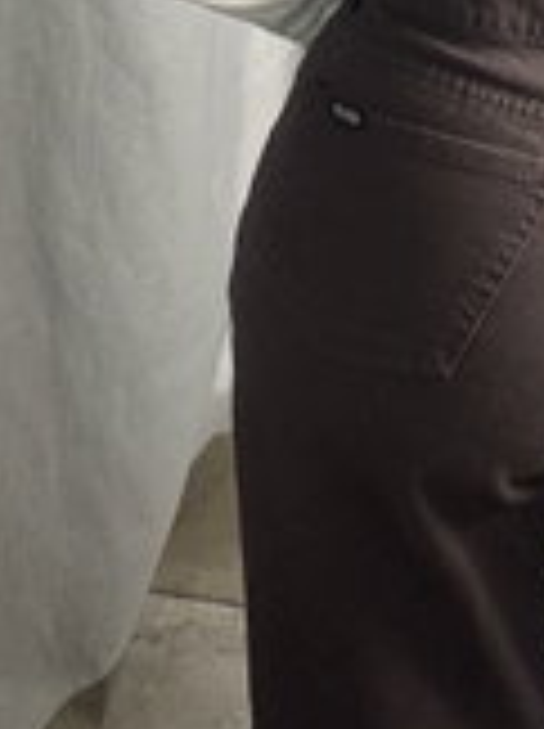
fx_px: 2080
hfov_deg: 14.8
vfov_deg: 18.8
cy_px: -142
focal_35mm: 99
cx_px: 427
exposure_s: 1/100
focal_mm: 2.69
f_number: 1.9
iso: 50
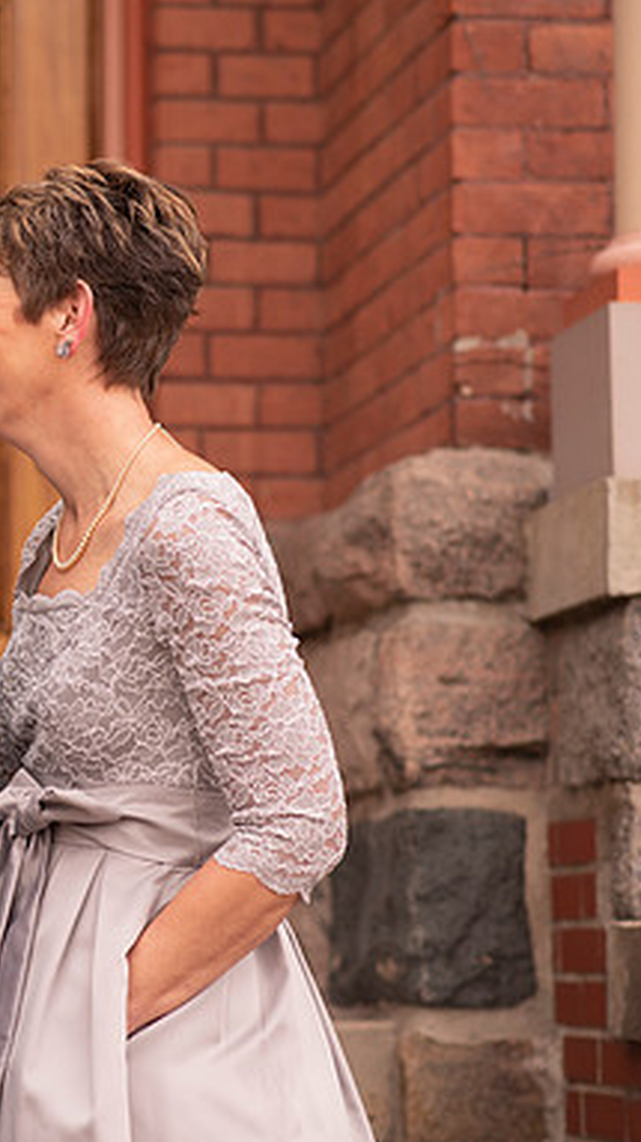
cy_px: 571
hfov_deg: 8.9
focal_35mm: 135
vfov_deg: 15.9
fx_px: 4086
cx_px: -98
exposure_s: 1/125
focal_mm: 85
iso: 100
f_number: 2.5
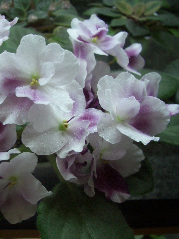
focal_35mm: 47
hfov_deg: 30.3
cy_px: 120
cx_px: 44
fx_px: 324
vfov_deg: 40.5
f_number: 2.6
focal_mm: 5.8
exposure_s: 1/125
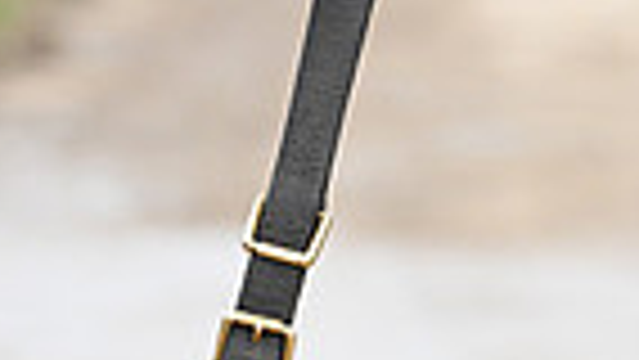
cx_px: 583
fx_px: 8407
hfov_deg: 4.3
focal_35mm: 496
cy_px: -824
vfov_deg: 2.4
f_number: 5.6
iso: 3200
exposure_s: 1/1000
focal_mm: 116
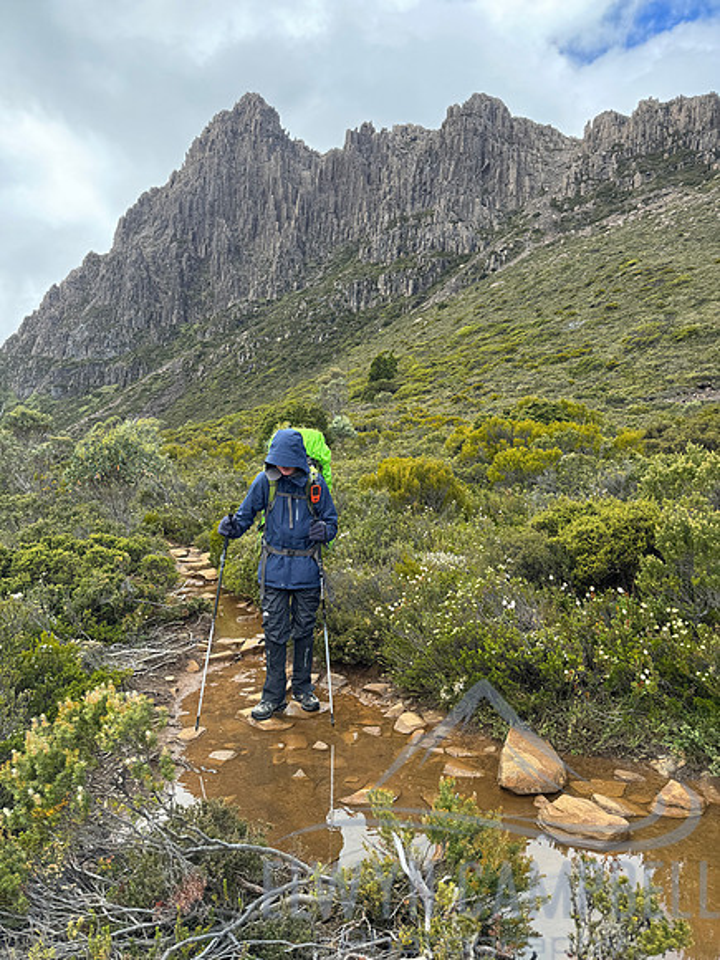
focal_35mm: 24
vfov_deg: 71.6
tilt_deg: -0.8
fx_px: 666
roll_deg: -0.9
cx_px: 360
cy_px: 480
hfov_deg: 56.8
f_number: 1.78
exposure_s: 1/739
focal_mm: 6.86
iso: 80
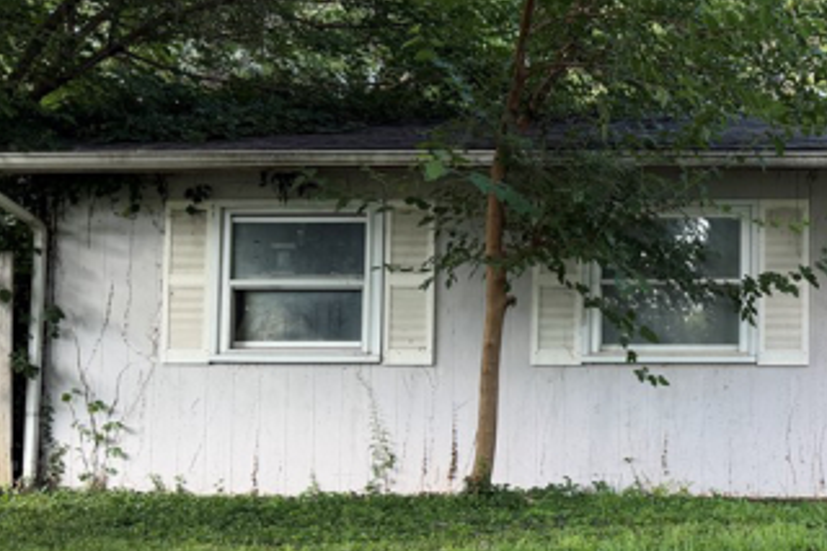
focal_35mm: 52
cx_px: 802
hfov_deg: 35.1
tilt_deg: +3.6
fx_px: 1194
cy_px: 347
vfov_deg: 25.9
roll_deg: +0.3
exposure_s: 1/312
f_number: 1.78
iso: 80
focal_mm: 6.76
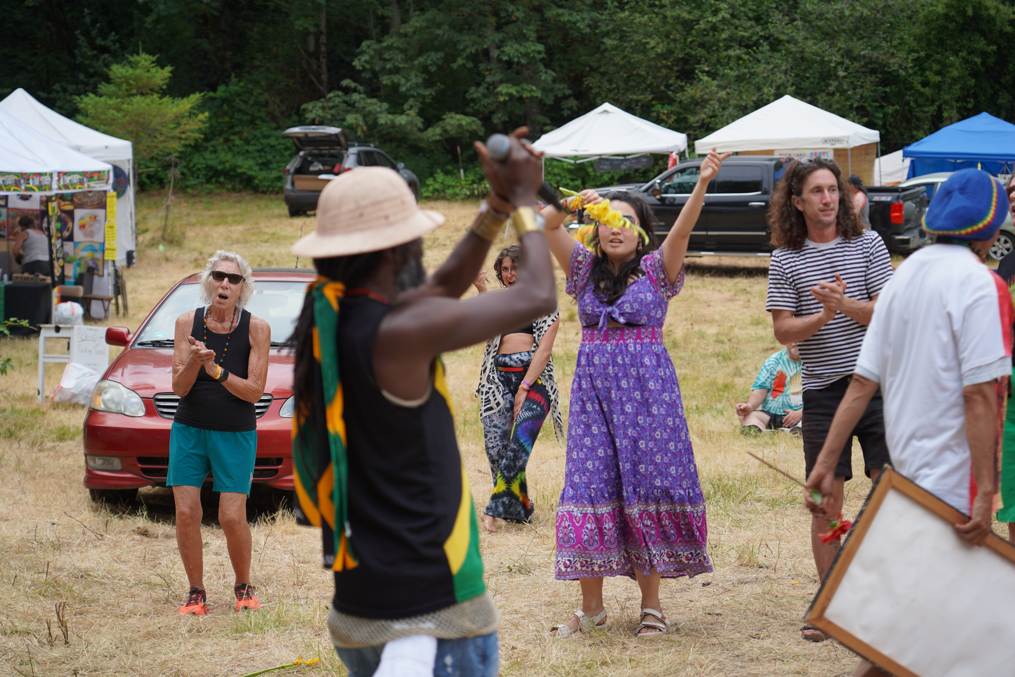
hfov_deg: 24.2
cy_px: 338
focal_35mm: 84
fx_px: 2368
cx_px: 508
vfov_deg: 16.3
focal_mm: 84
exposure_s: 1/160
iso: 160
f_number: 4
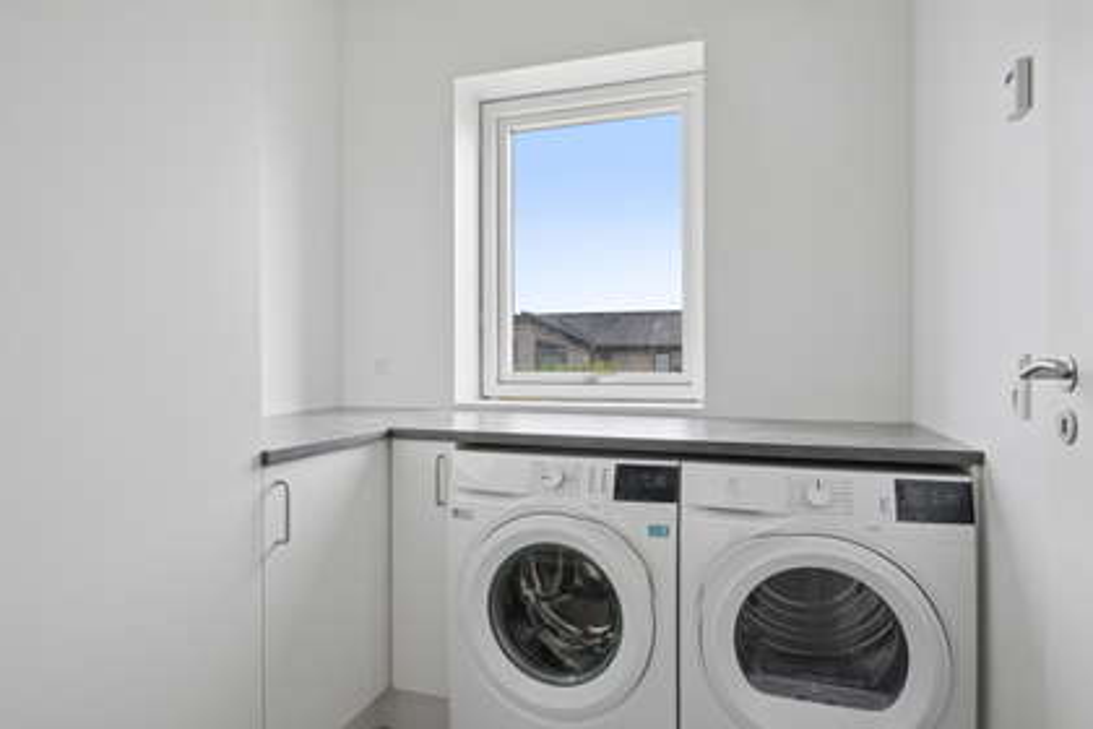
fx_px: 607
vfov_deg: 61.9
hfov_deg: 84.0
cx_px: 546
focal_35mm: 20
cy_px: 364
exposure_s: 1/100
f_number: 9
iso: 640
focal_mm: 20
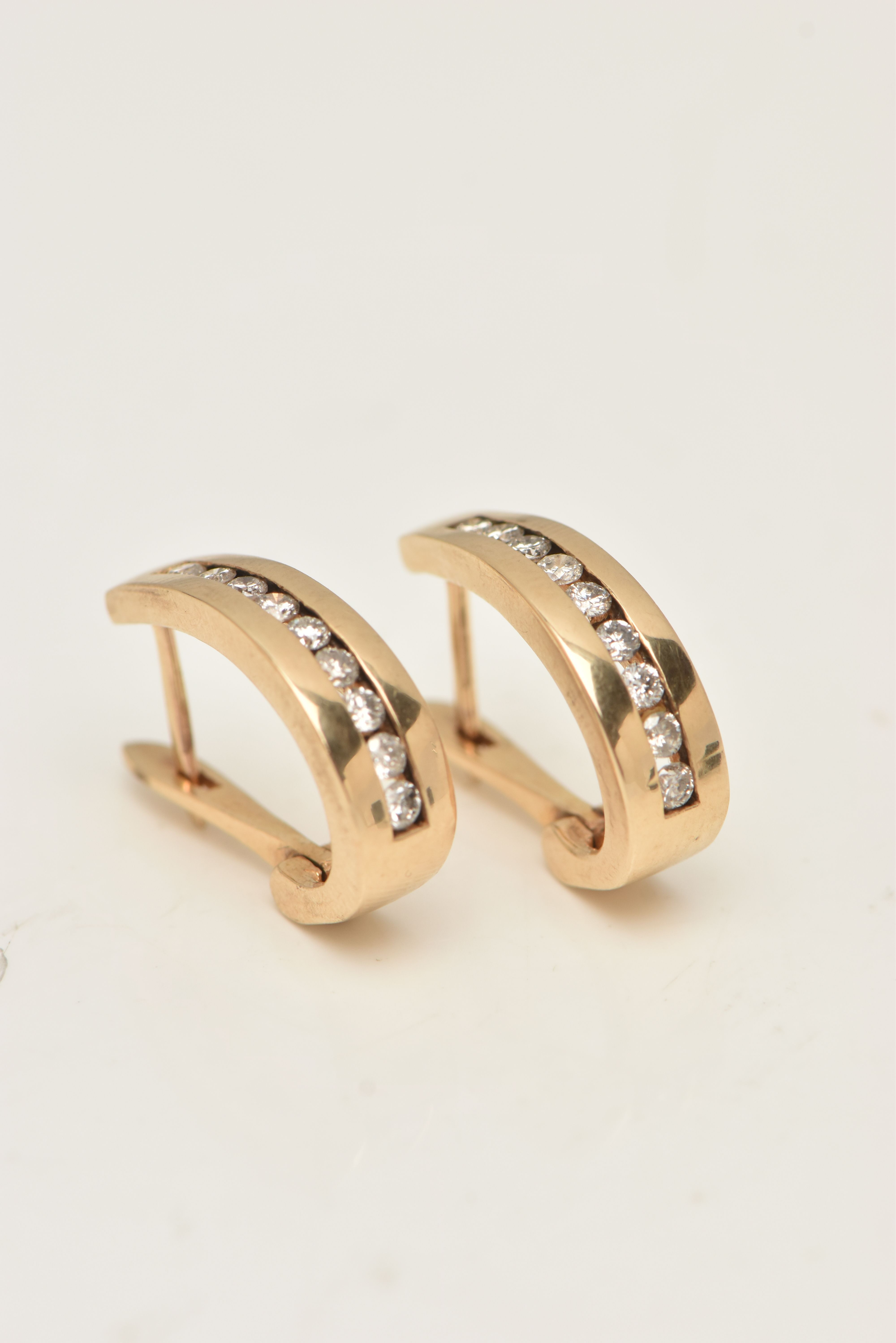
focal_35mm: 158
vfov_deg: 13.0
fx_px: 5880
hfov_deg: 8.7
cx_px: 448
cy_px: 672
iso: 400
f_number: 9
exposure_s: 1/100
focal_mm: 105
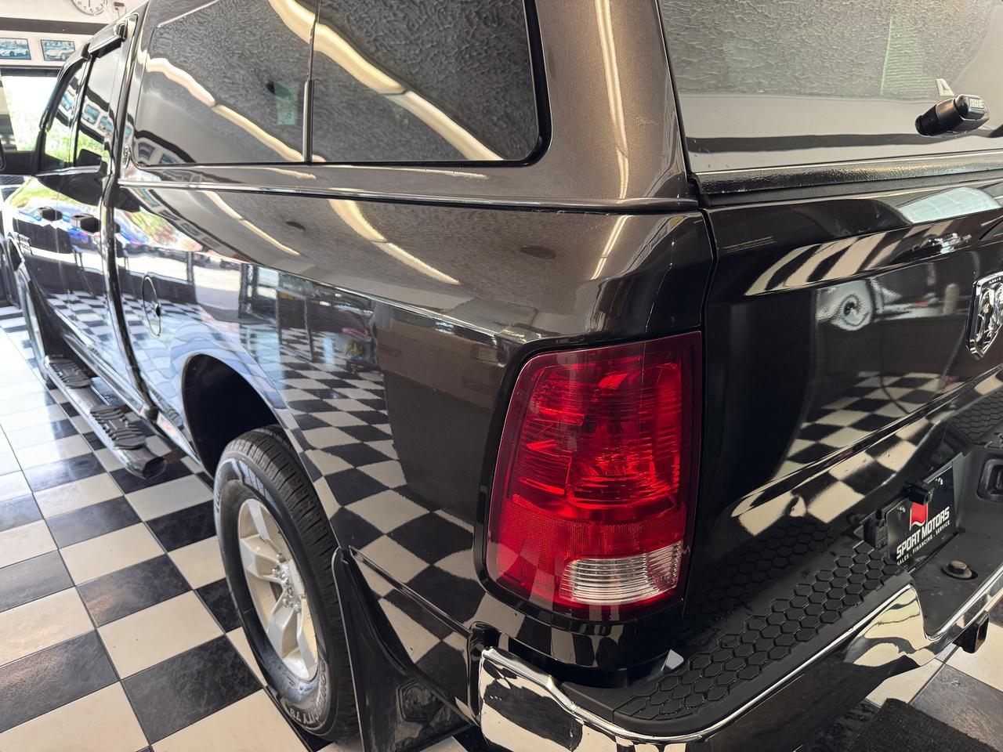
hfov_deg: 71.6
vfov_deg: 56.8
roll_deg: +0.5
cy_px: 376
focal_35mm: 24
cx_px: 502
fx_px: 695
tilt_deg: -19.7
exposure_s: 1/60
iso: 160
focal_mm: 6.76
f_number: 1.78
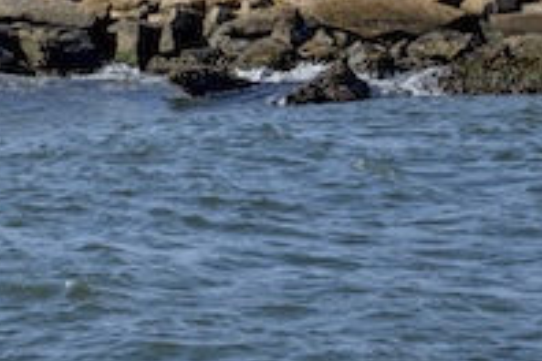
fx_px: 4035
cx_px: 186
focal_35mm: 268
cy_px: -474
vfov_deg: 5.0
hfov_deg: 7.7
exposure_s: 1/1600
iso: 125
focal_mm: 53
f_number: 5.6
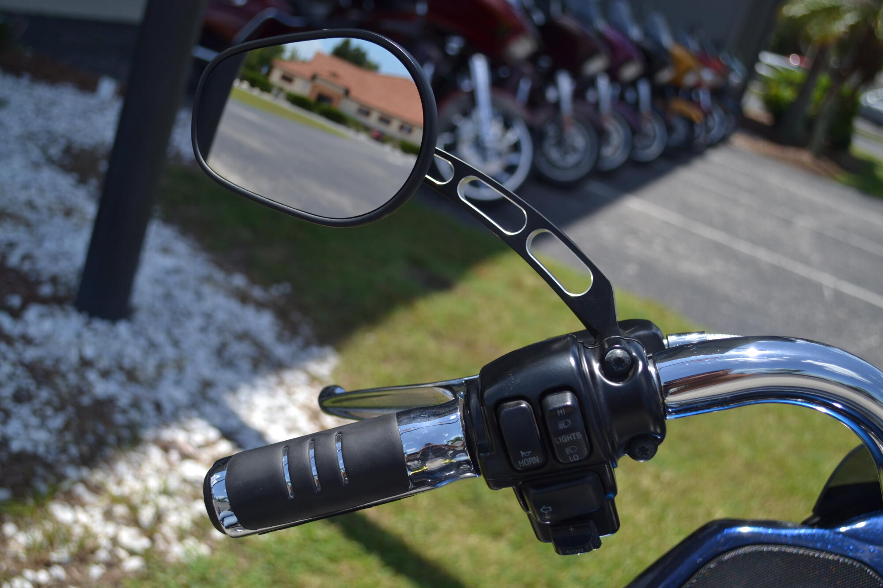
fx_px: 1177
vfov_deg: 28.1
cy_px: 294
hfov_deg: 41.1
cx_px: 442
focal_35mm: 48
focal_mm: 32
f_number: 4.8
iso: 100
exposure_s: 1/640
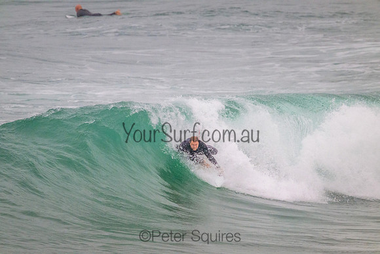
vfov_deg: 1.7
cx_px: 190
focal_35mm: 800
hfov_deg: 2.6
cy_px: 127
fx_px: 8446
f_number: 11
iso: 4500
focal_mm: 800
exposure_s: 1/1250
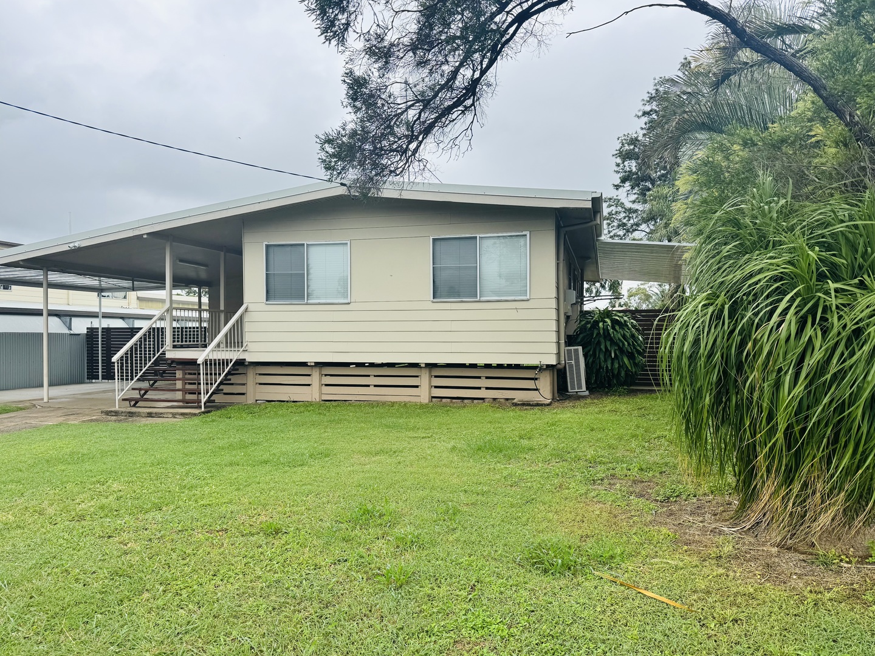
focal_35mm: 25
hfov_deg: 69.4
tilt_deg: -0.2
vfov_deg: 54.9
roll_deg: +0.2
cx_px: 427
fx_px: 632
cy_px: 336
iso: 80
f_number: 1.78
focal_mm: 6.76
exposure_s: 1/2252
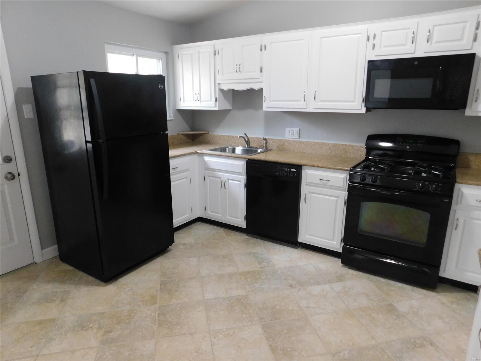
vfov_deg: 58.9
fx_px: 320
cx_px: 240
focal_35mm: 23
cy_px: 180
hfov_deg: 73.9
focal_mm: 4
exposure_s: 1/20
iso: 400
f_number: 3
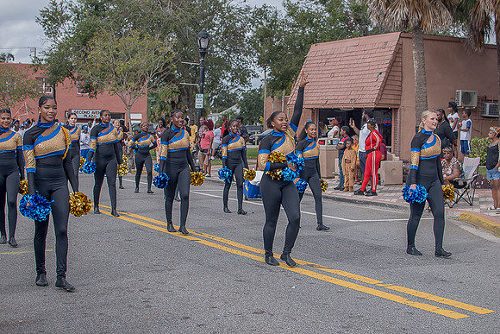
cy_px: 167
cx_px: 250
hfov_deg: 38.2
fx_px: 722
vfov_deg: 26.0
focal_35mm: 52
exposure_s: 1/500
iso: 100
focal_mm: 35
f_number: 4
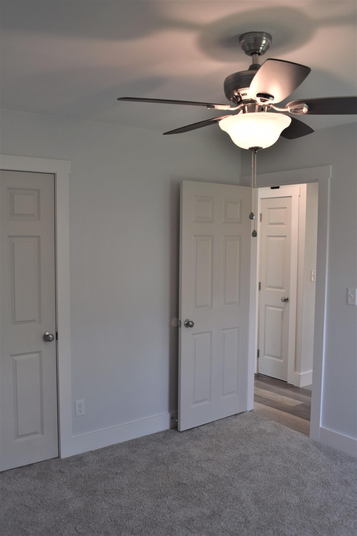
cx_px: 178
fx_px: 491
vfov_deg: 57.2
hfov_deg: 40.0
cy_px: 268
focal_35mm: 33
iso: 100
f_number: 3.8
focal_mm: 22
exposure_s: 1/60
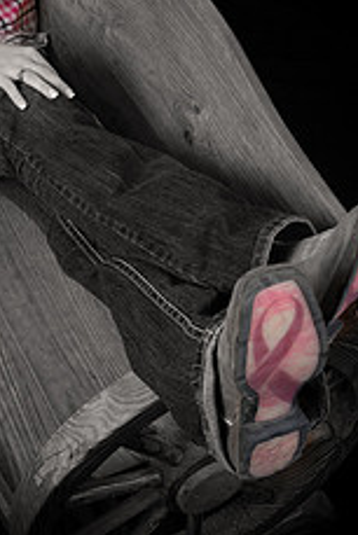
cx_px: 101
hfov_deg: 22.9
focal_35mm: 59
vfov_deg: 33.0
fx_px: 879
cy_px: 107
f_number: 5.6
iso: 100
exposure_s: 1/160
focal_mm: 30
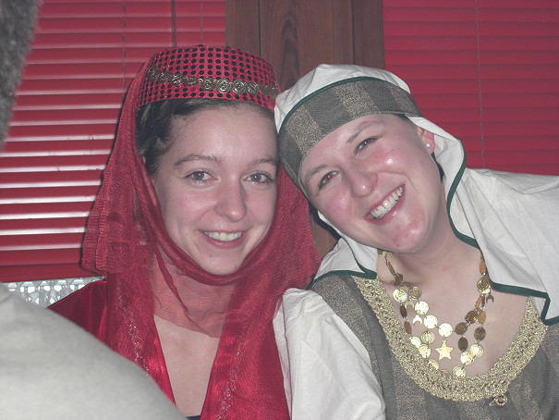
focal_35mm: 80
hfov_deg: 24.4
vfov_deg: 18.4
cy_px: 210
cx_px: 280
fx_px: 1292
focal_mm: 16.6
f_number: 4.4
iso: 200
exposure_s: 1/60
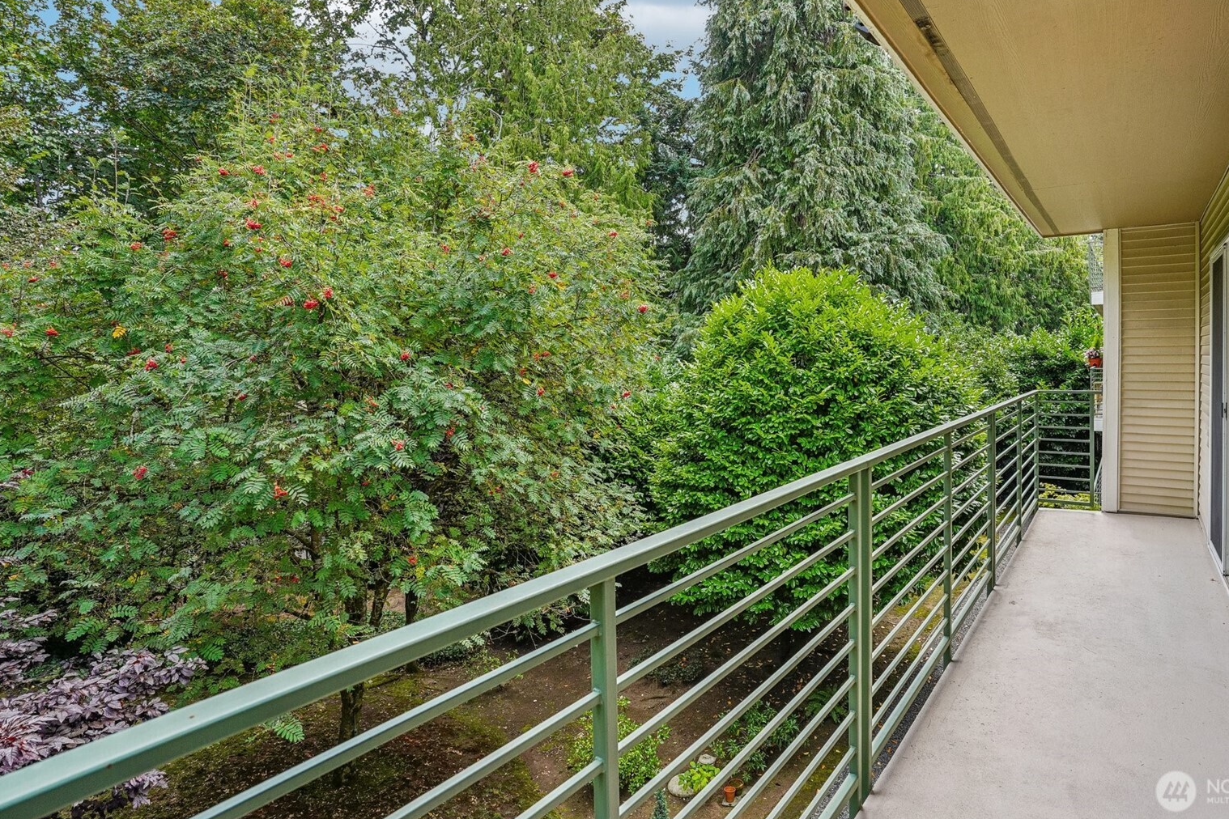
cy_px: 365
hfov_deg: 86.7
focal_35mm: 19
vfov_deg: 64.4
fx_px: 649
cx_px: 666
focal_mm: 17
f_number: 8
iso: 400
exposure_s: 1/90
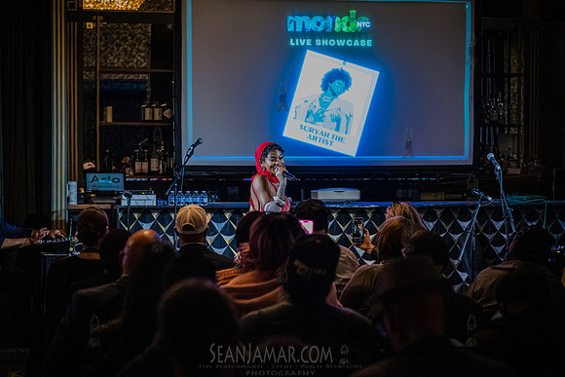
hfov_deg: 22.8
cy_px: 189
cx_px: 279
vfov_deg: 15.3
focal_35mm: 89
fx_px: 1399
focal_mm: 87
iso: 16000
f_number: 3.2
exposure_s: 1/320
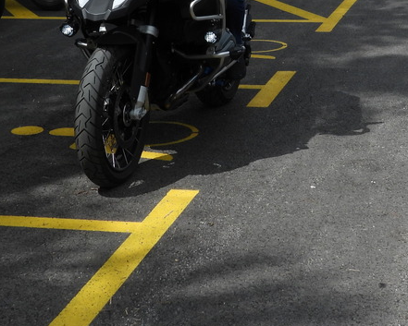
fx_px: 1027
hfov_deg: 22.5
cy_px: 15
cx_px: 227
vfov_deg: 17.7
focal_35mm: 85
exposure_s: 1/1600
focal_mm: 5.8
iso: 100
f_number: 3.5
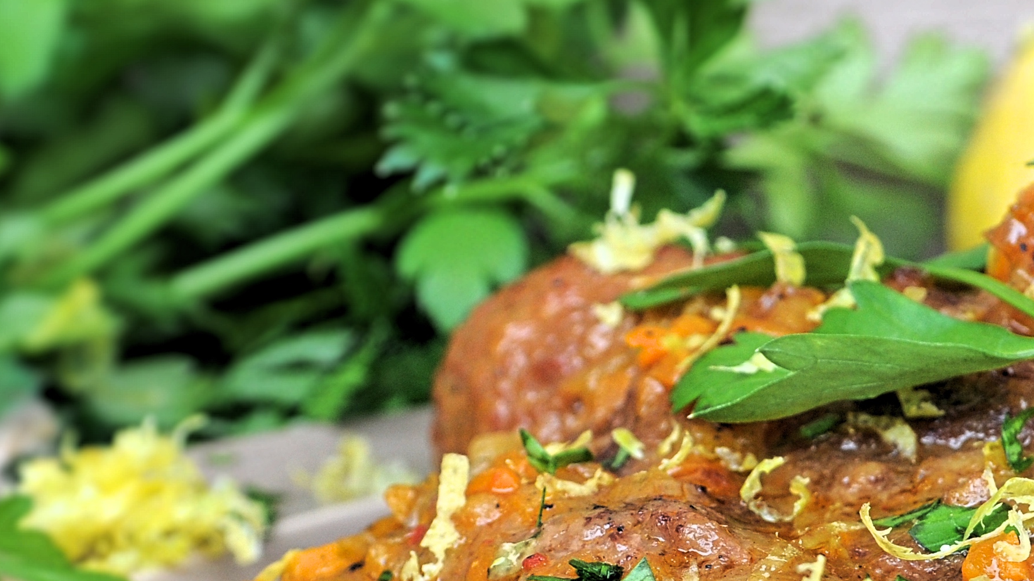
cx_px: 702
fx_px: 2495
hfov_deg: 23.3
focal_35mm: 91
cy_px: 526
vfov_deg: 13.2
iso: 220
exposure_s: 1/125
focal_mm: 24
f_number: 5.6
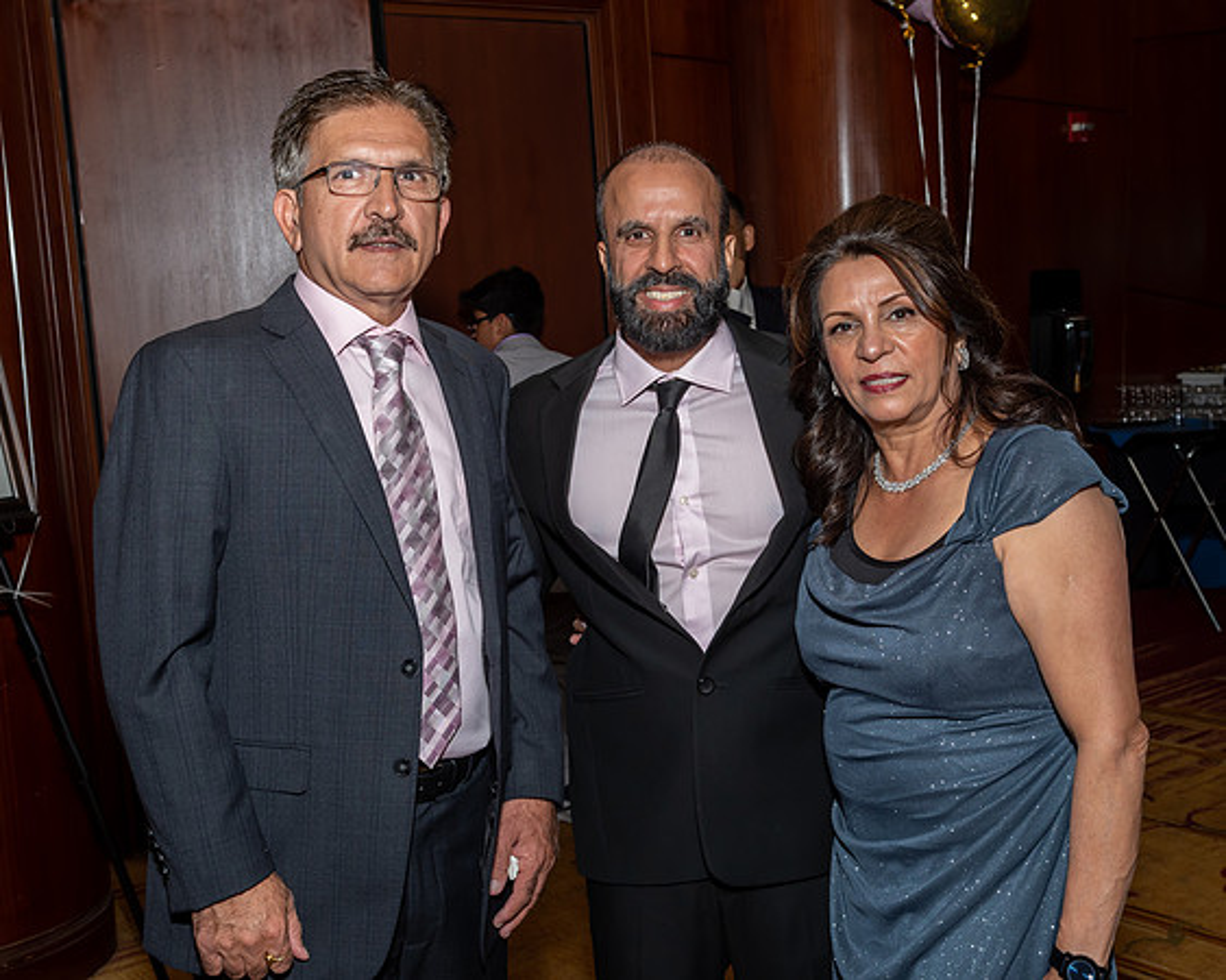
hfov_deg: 40.6
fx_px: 1658
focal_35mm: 46
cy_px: 470
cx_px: 634
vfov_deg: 32.9
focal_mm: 26
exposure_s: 1/250
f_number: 6.3
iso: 500
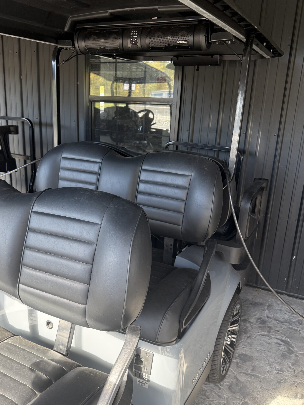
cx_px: 132
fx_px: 363
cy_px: 213
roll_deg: -2.4
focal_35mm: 31
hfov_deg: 45.3
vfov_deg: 58.3
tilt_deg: -15.0
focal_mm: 6.76
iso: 160
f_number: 1.78
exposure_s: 1/231
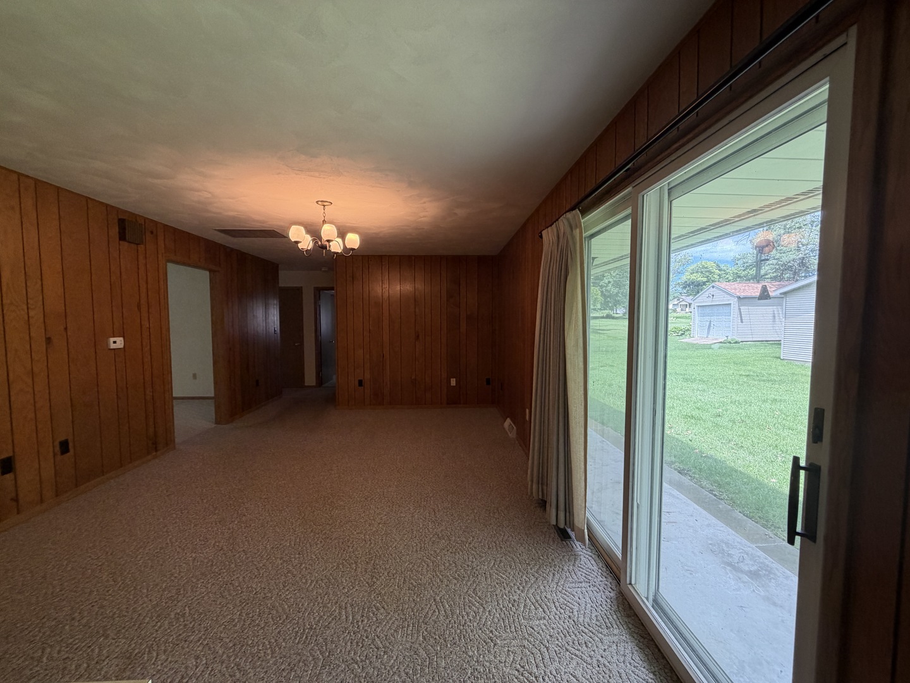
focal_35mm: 14
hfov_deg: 102.1
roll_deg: +0.1
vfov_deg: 85.7
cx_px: 455
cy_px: 342
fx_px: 368
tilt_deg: -3.9
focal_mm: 2.22
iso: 160
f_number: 2.2
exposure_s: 1/121
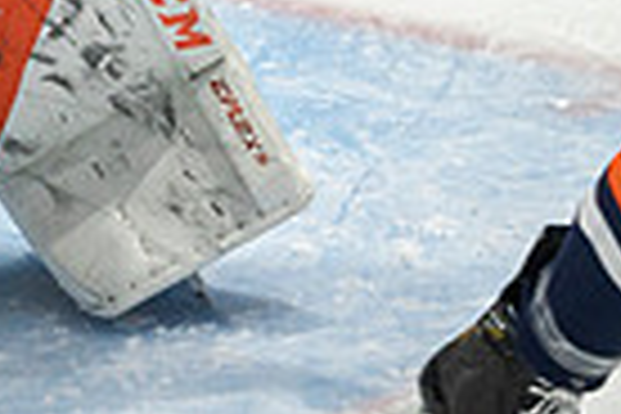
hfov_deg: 0.8
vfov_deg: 0.5
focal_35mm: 2516
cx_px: 198
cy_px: -452
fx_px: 43398
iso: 1600
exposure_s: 1/640
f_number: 4
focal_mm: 600
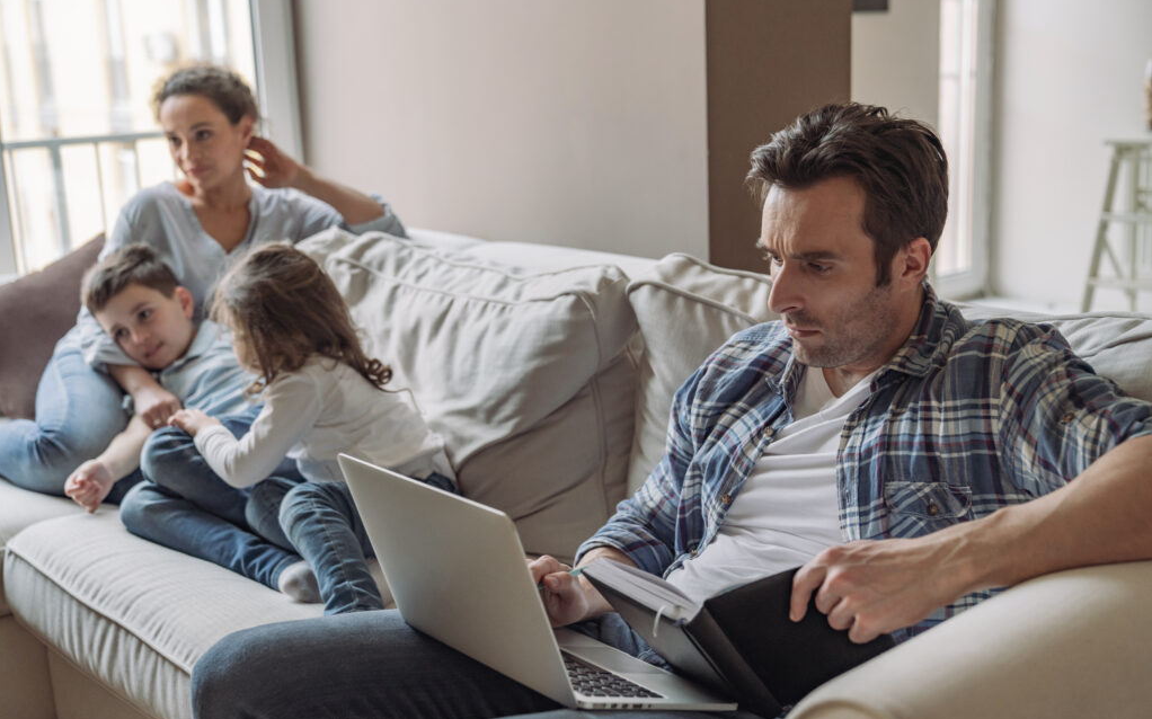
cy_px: 371
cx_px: 576
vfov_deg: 27.4
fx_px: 1475
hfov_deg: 42.7
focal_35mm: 47
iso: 1000
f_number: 3.2
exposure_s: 1/160
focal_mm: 46
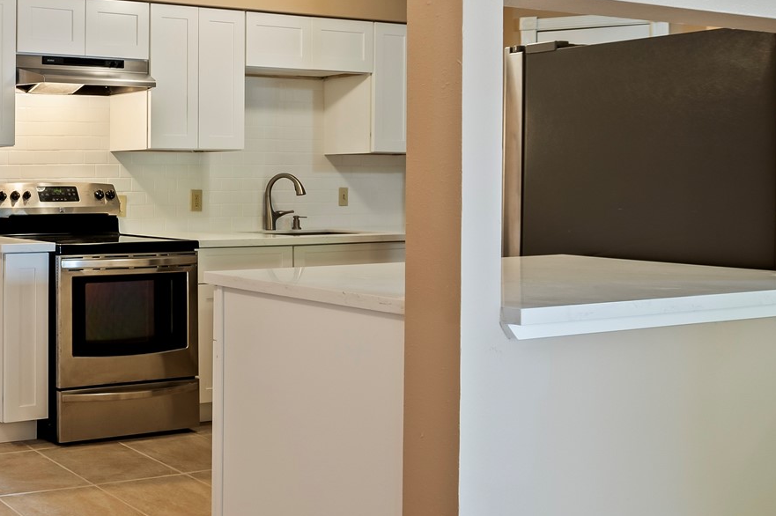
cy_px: 191
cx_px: -173
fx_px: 797
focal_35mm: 37
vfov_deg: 35.7
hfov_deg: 37.7
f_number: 6.3
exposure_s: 1/3
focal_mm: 15
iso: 125
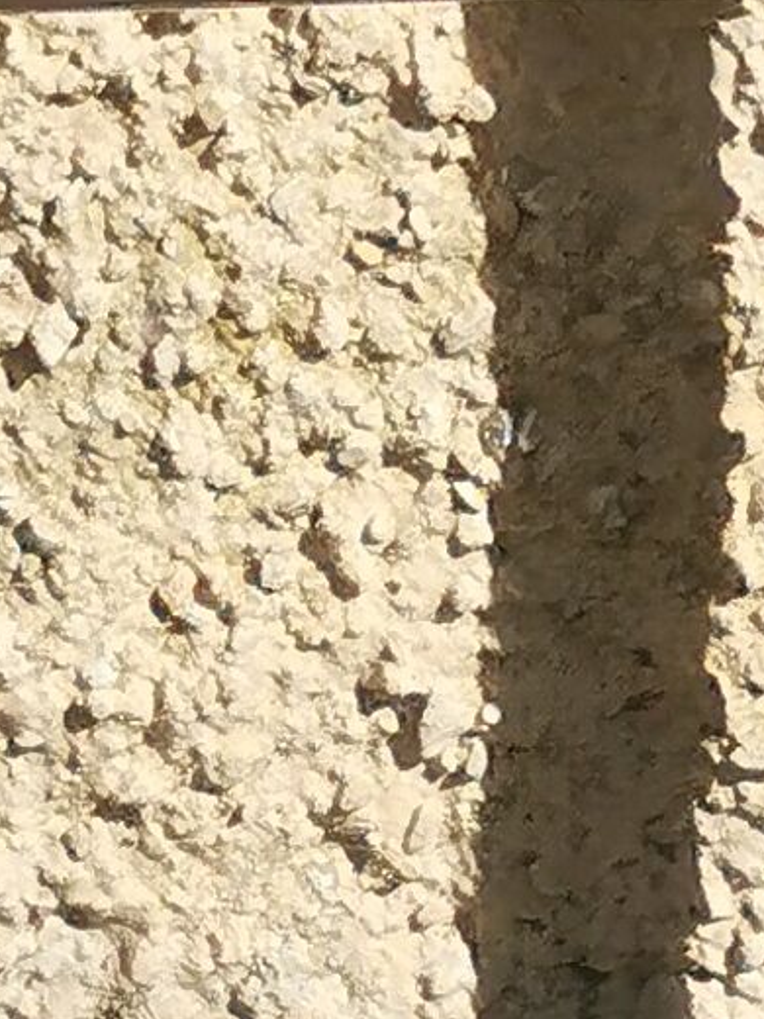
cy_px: 521
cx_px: -25
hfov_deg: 3.9
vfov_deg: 5.2
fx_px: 11153
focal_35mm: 379
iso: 50
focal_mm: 5.58
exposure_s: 1/2611
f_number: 1.8
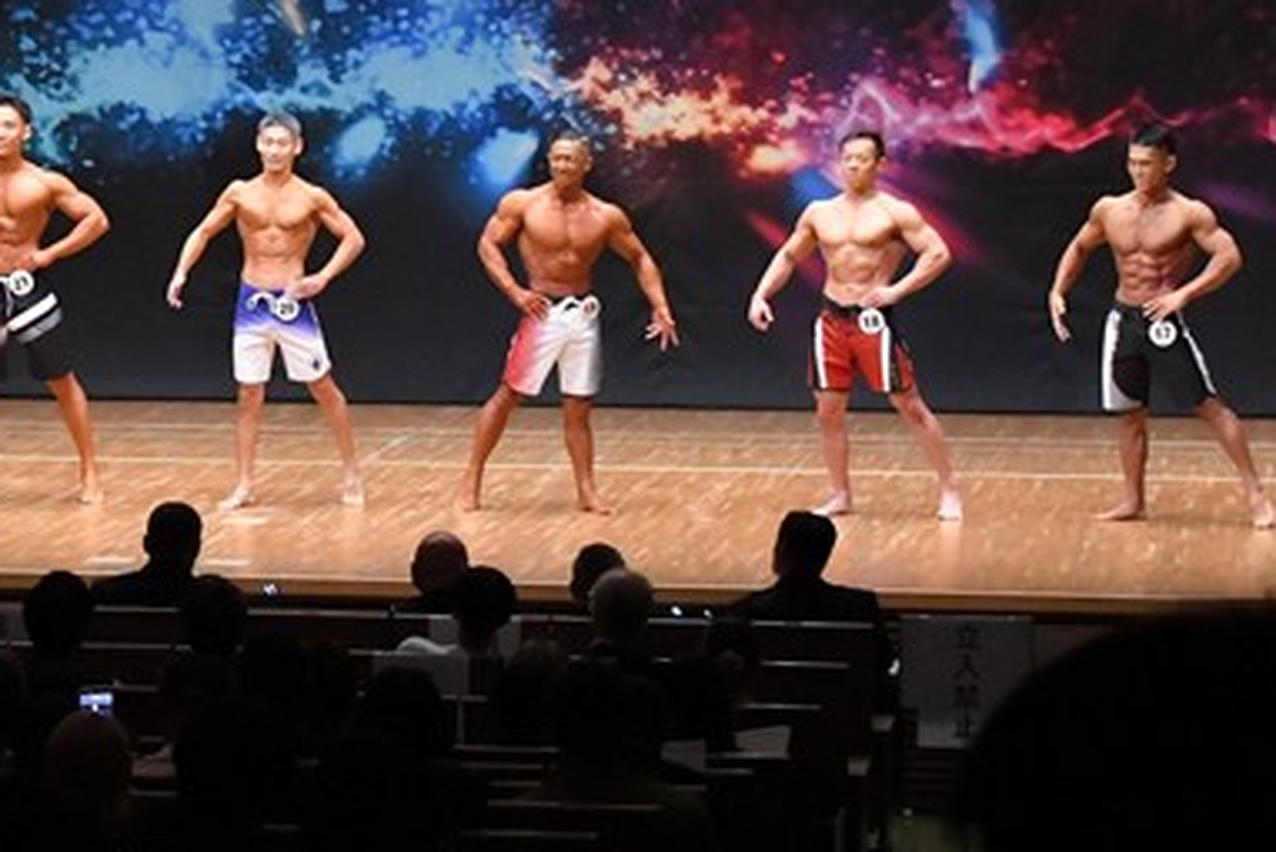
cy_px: 274
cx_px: 286
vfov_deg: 9.0
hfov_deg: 13.4
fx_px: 5389
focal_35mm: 152
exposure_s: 1/400
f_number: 5.6
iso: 8000
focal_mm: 50
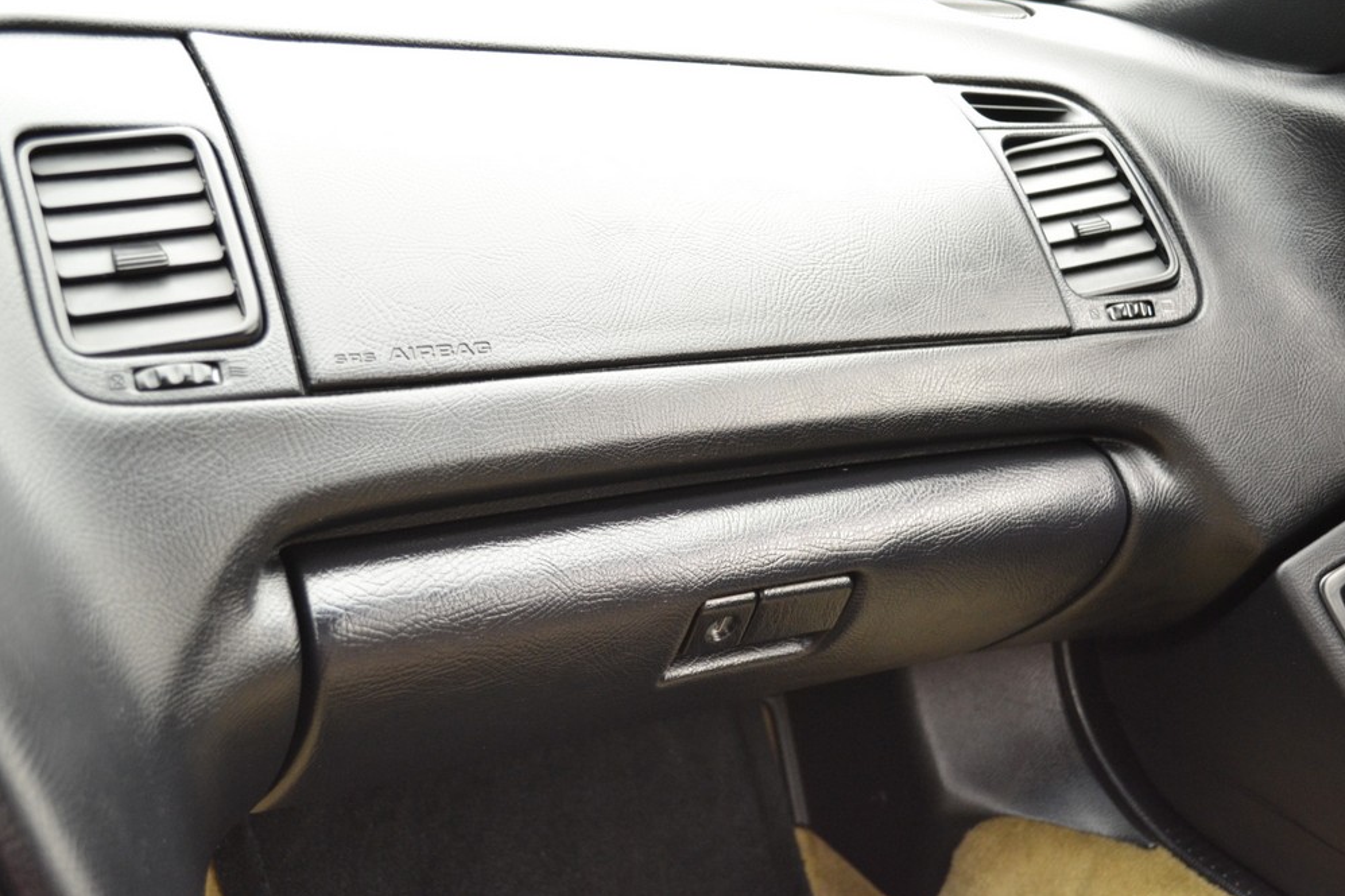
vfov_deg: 33.4
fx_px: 1494
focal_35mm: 40
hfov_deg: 48.5
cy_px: 445
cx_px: 679
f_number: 4.2
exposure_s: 1/15
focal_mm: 26
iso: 1100
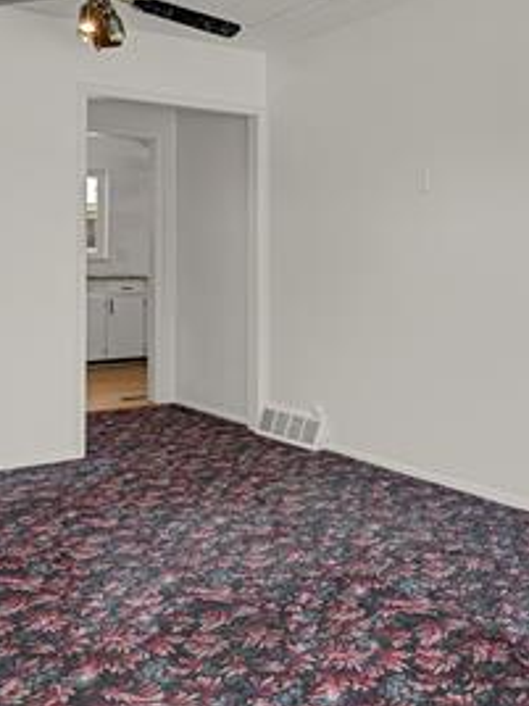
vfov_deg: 47.2
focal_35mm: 39
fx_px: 795
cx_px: 329
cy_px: 245
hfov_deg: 36.6
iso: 250
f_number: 8
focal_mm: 17
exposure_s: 1
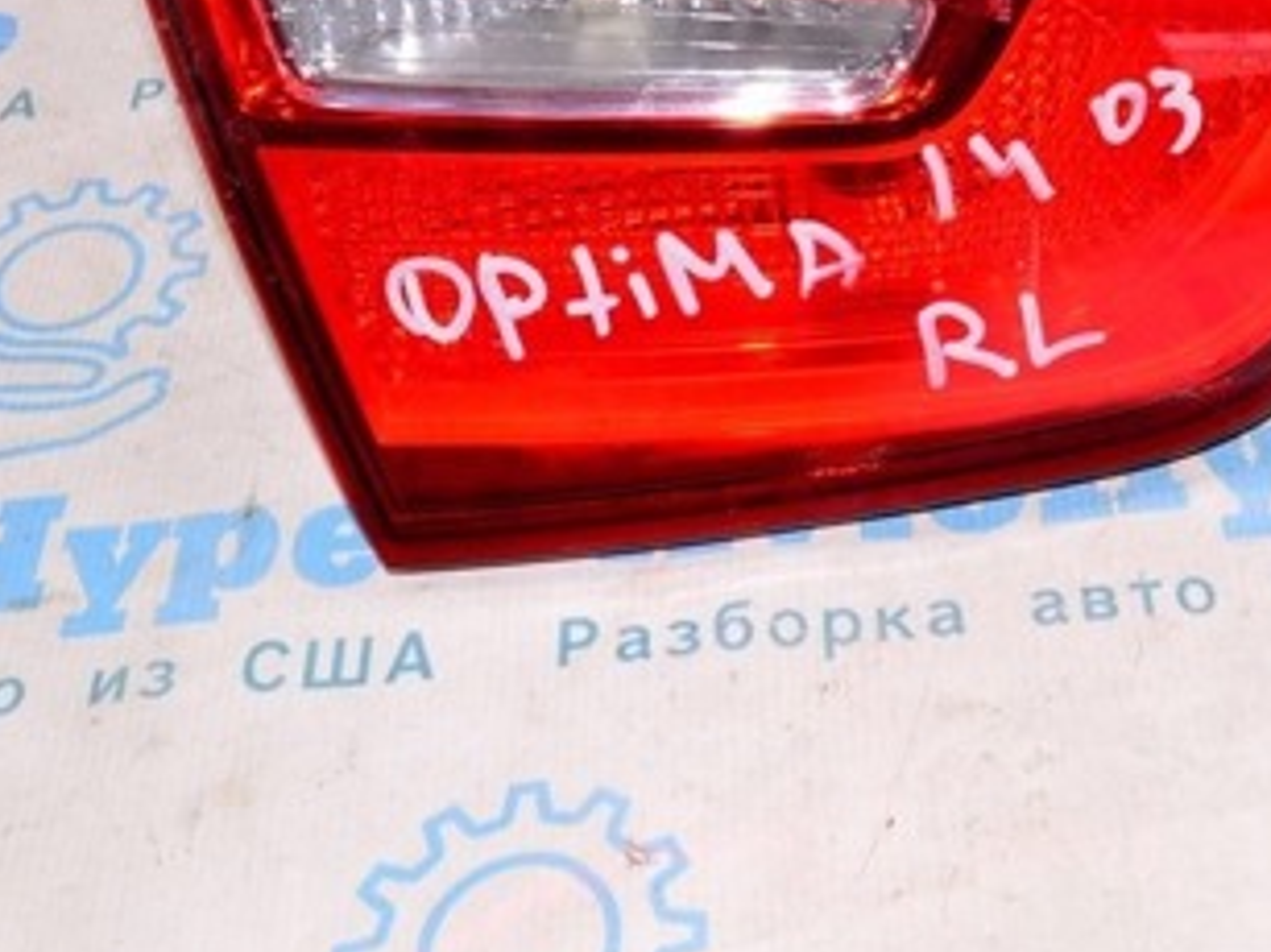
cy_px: 163
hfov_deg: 30.5
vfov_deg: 22.9
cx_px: 853
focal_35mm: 63
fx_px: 2312
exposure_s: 1/200
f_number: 8
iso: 1600
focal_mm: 21
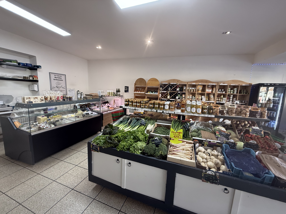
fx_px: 116
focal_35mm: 14
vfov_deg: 85.7
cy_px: 107
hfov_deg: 102.1
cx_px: 143
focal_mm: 2.22
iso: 200
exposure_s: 1/100
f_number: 2.2
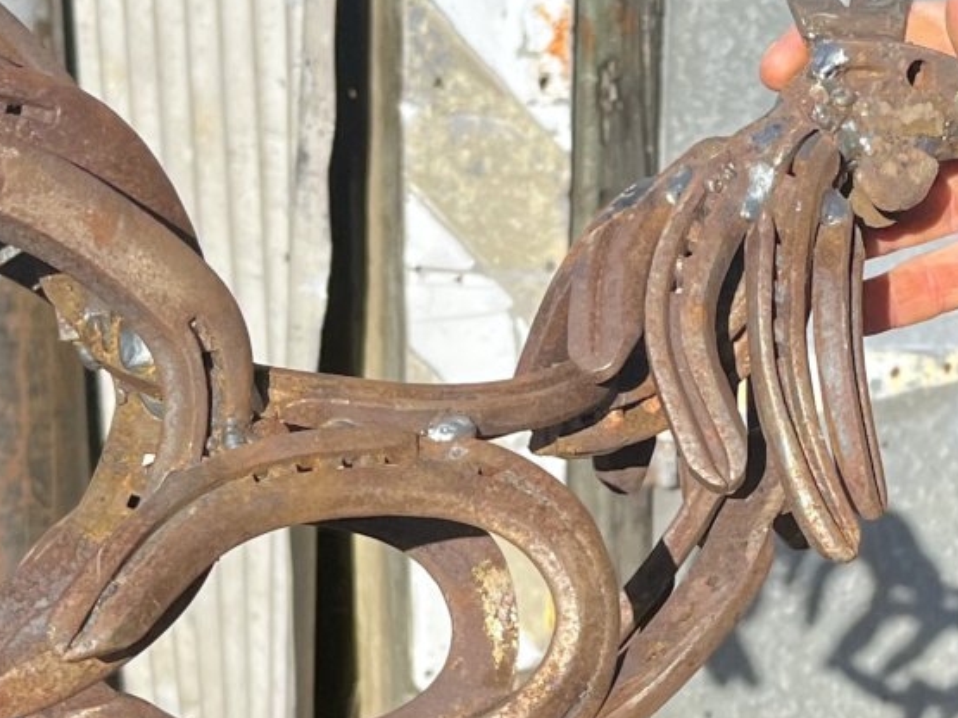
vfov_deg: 15.2
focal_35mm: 96
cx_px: 789
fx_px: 2656
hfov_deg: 20.2
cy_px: 670
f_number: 1.6
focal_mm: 5.1
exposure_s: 1/1957
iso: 50
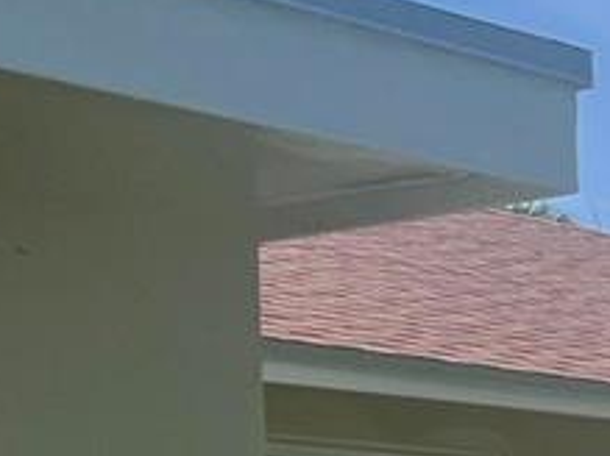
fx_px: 1673
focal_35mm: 95
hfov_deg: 11.5
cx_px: 1827
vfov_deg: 14.0
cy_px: 792
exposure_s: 1/978
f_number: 1.8
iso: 32
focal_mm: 1.57
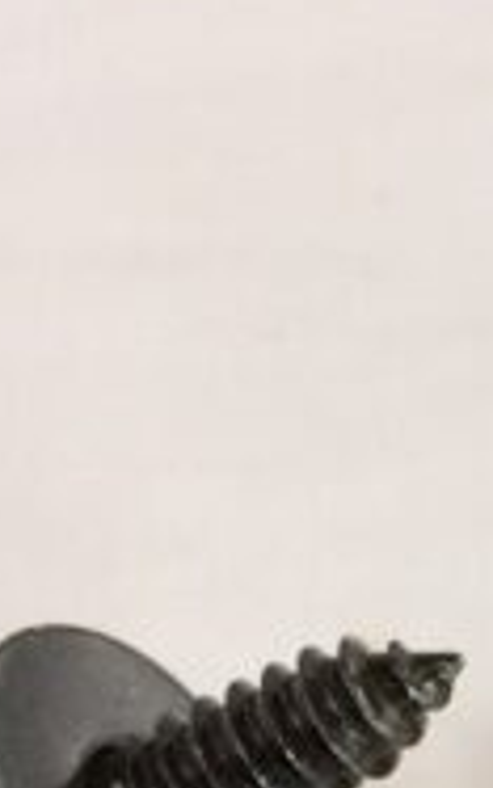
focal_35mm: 105
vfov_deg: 17.9
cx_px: 539
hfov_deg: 12.3
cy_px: 1159
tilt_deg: -53.8
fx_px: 2255
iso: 40
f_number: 2.2
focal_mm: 4.15
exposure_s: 1/33
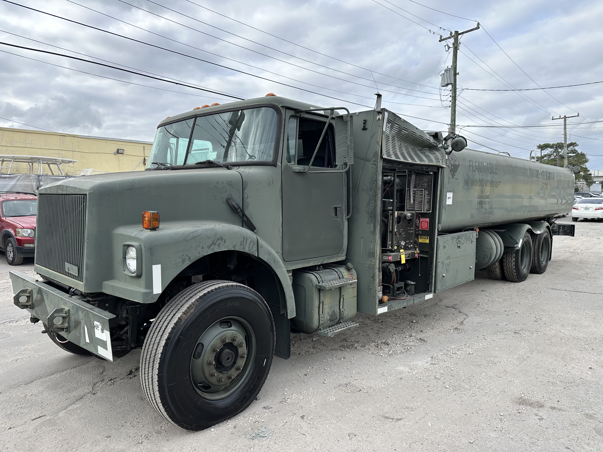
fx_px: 418
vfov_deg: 56.8
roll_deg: +0.3
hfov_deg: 71.6
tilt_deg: -4.6
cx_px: 302
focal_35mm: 24
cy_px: 226
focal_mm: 6.86
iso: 80
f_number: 1.78
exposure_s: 1/1751
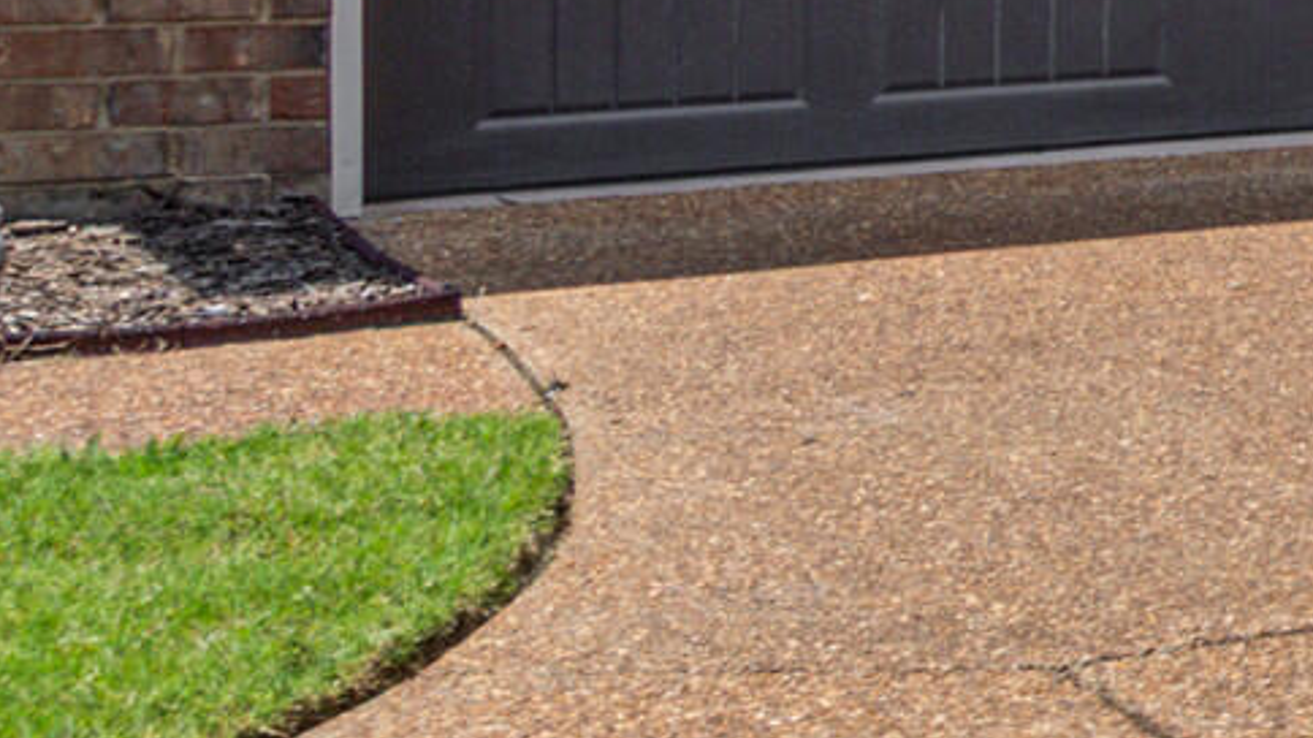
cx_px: 3901
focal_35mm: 113
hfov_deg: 11.4
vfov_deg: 10.3
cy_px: -457
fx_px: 3933
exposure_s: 1/350
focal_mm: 18
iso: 800
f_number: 9.5
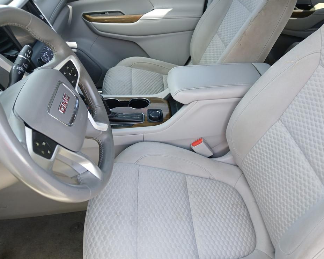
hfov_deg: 62.1
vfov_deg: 51.5
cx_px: 176
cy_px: 132
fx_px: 268
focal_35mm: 28
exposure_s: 1/60
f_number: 1.8
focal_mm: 3.98
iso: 40
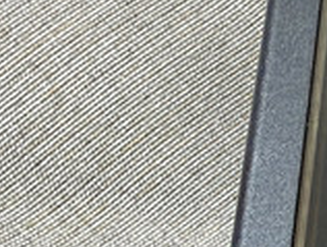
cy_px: 276
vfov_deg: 13.8
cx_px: 600
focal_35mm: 105
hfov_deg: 15.8
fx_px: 993
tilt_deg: -62.9
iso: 500
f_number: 2.2
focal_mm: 2.22
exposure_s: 1/60
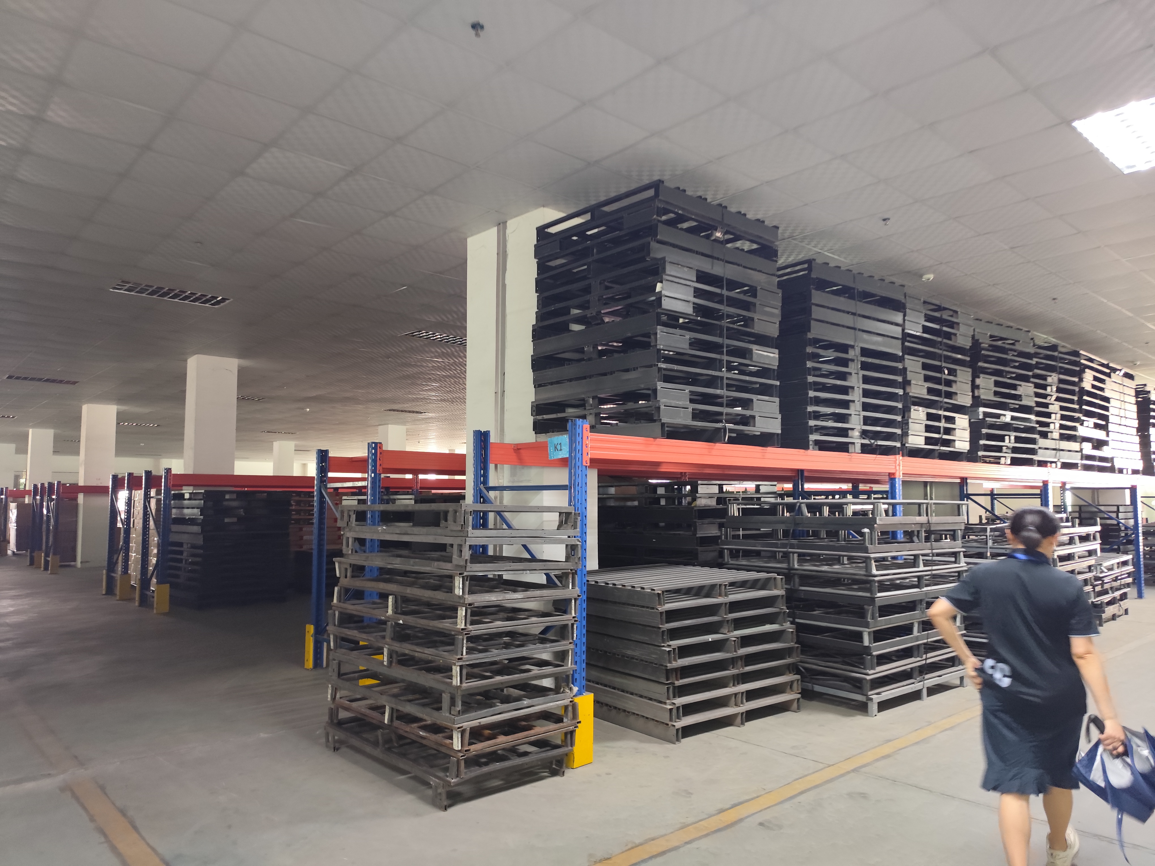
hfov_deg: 73.9
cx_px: 578
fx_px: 767
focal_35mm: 23
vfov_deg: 58.9
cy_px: 433
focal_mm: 6.14
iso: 800
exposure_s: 1/25
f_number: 1.65
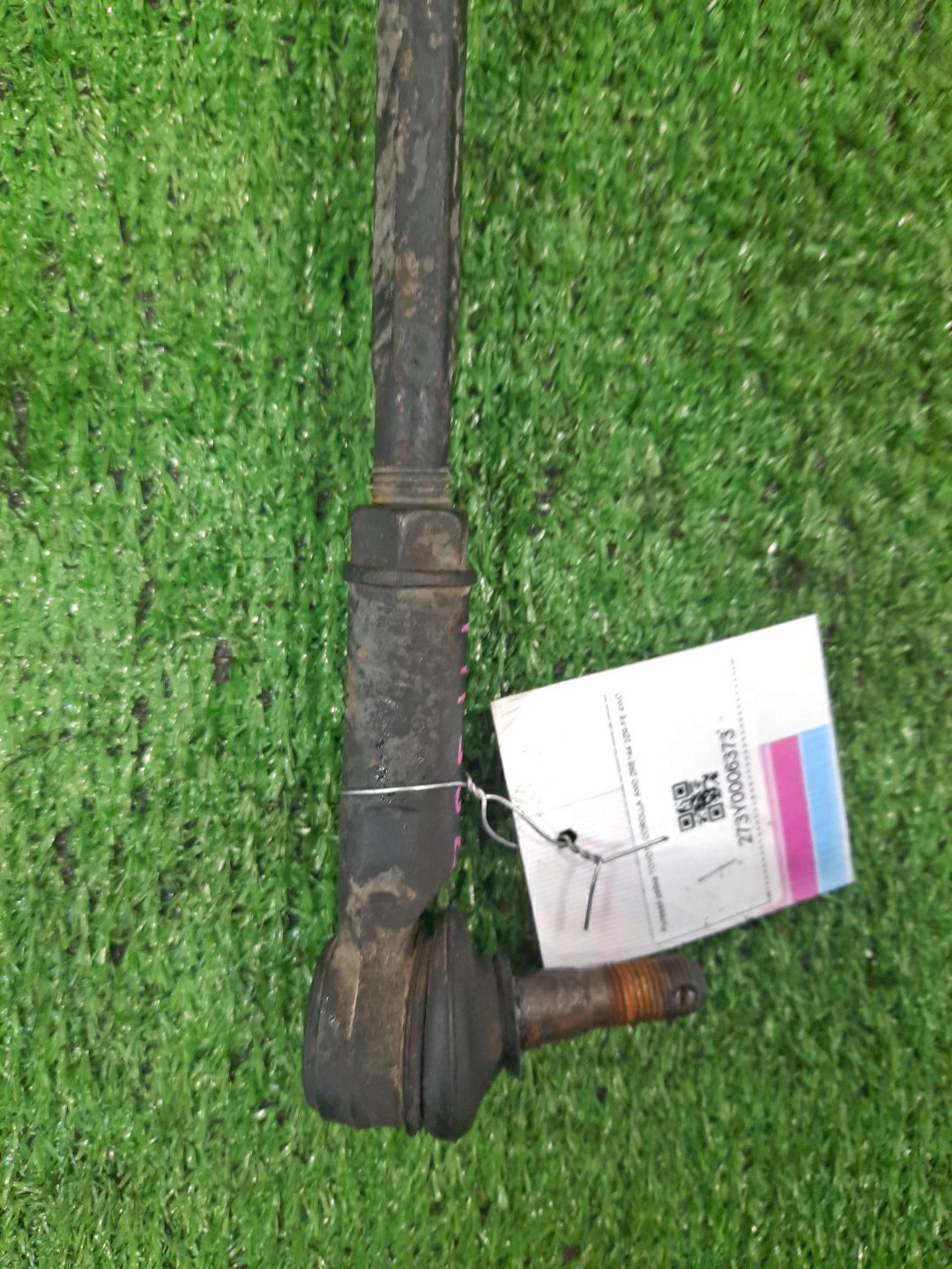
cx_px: 476
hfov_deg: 54.9
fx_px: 917
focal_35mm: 25
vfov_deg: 69.4
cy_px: 634
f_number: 2
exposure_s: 1/33
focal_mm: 4.6
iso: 303
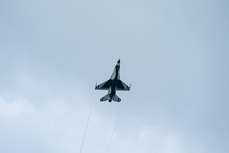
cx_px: 114
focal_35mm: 400
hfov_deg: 5.2
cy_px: 76
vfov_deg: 3.4
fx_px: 2545
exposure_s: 1/1250
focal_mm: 400
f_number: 14
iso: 640
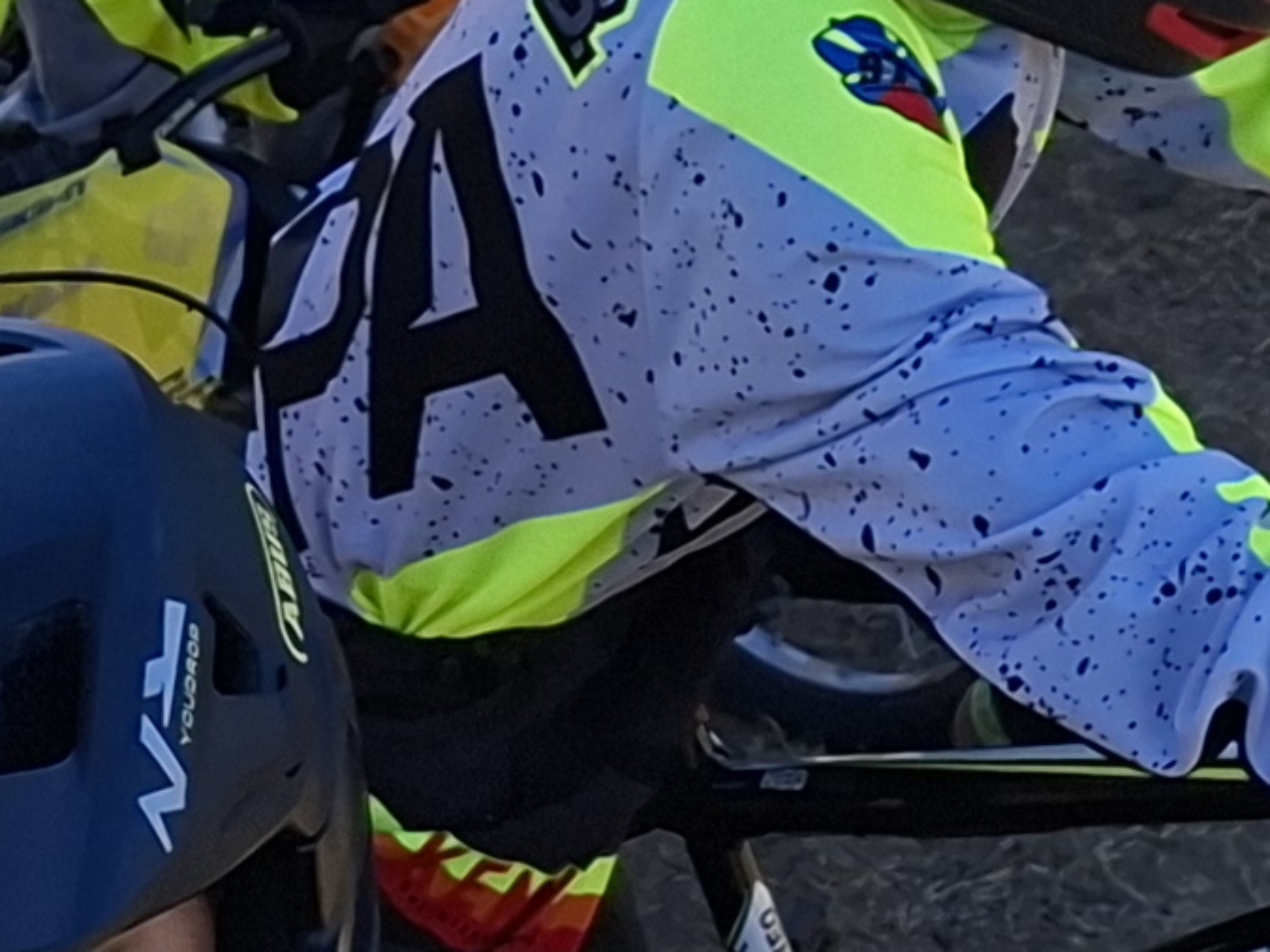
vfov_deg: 10.8
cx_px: 244
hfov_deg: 14.4
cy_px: 90
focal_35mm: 136
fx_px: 4990
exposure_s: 1/1522
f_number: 1.8
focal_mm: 5.54
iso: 50
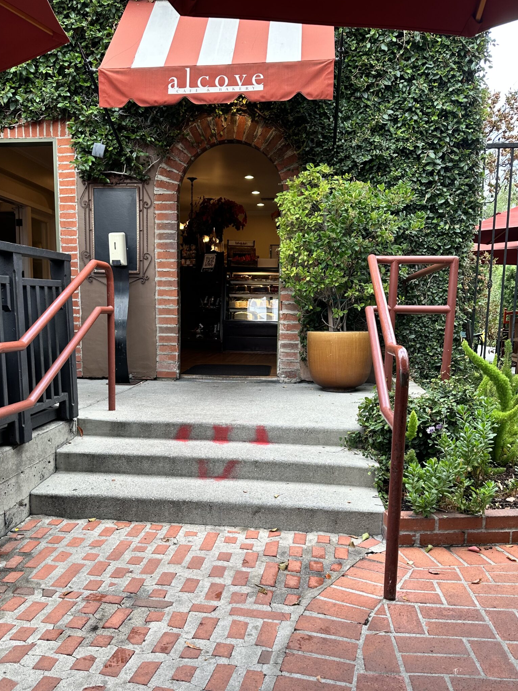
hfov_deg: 46.7
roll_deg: +0.5
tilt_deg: -9.7
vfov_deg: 59.7
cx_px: 227
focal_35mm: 30
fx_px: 599
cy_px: 395
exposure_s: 1/193
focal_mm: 6.86
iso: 64
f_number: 1.78
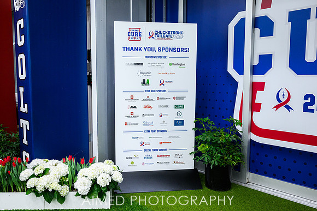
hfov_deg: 62.3
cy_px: 104
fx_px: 262
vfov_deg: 43.9
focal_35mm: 30
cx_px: 156
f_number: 2.8
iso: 1600
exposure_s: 1/200
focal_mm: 28
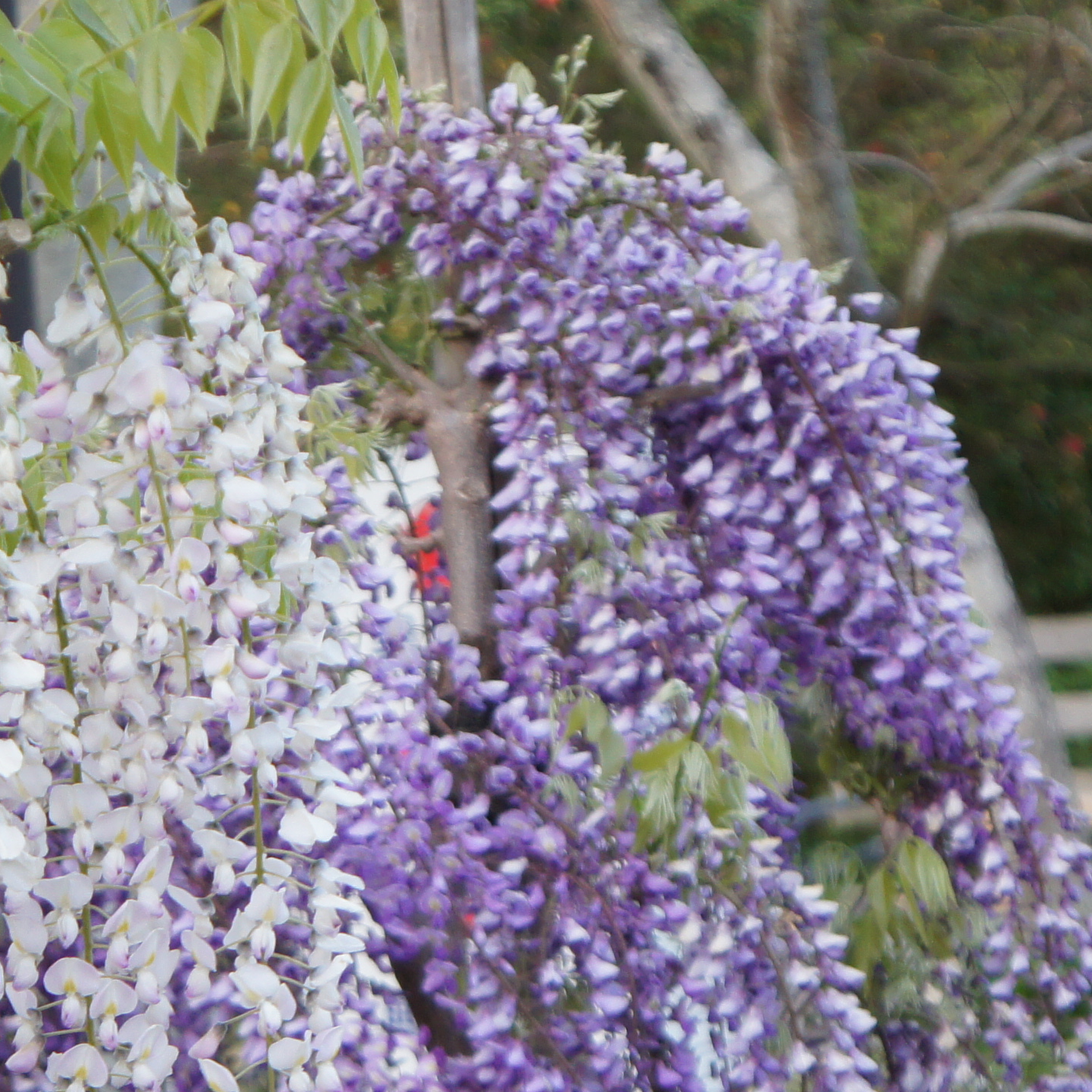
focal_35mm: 167
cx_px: 370
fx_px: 5973
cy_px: 1134
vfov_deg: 10.3
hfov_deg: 10.4
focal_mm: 41
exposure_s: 1/80
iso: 500
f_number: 4.5
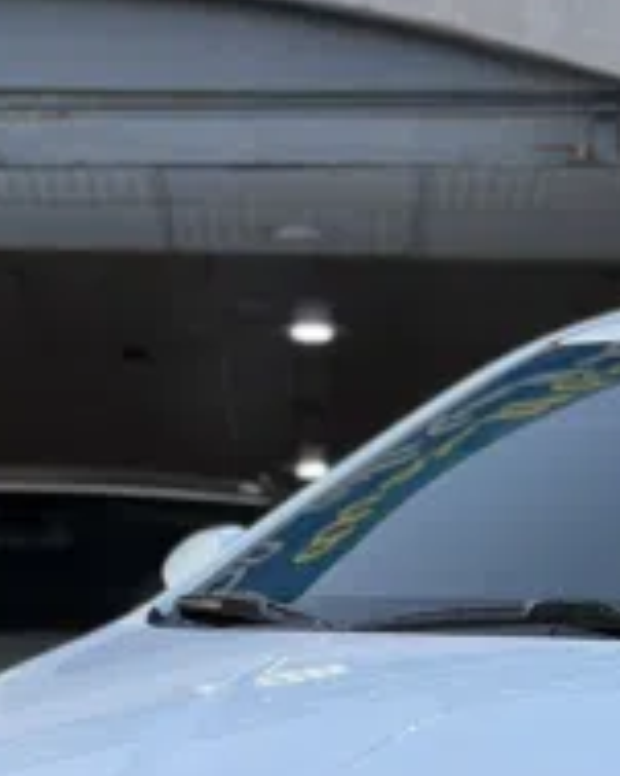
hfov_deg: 6.0
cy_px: 620
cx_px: 862
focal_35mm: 255
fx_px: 5854
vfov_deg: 7.6
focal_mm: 9
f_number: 2.8
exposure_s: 1/100
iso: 25
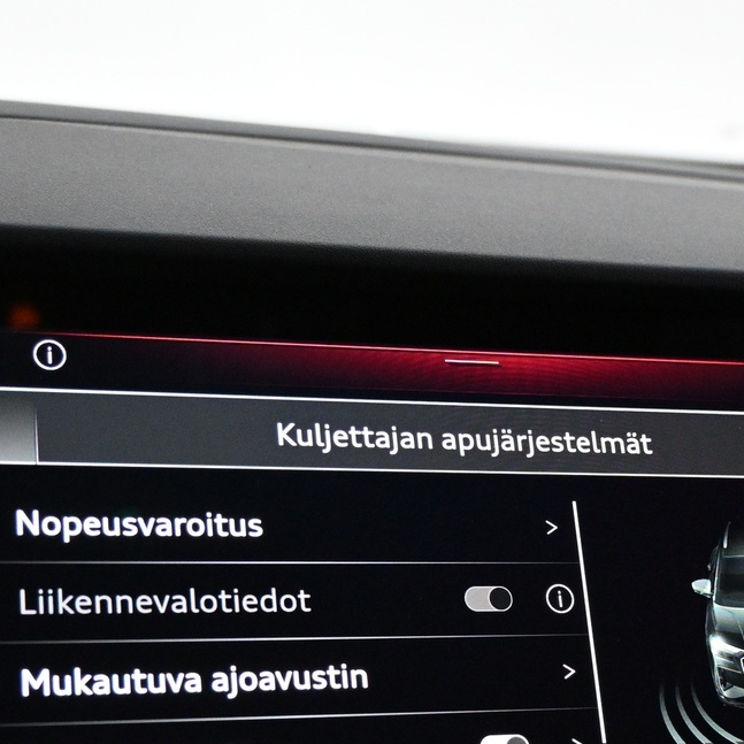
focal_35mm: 67
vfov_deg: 25.3
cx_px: 388
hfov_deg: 25.7
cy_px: 590
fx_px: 1631
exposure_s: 1/160
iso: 4000
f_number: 4
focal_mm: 21
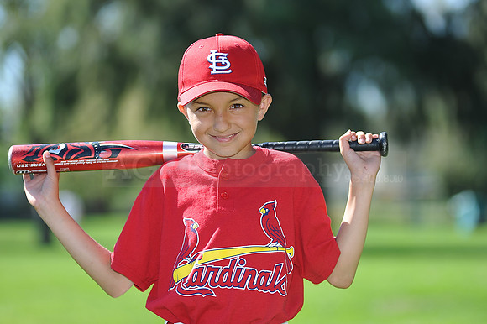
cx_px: 244
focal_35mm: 180
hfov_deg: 11.4
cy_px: 162
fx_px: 2434
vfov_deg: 7.6
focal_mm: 180
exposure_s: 1/640
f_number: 4.5
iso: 200
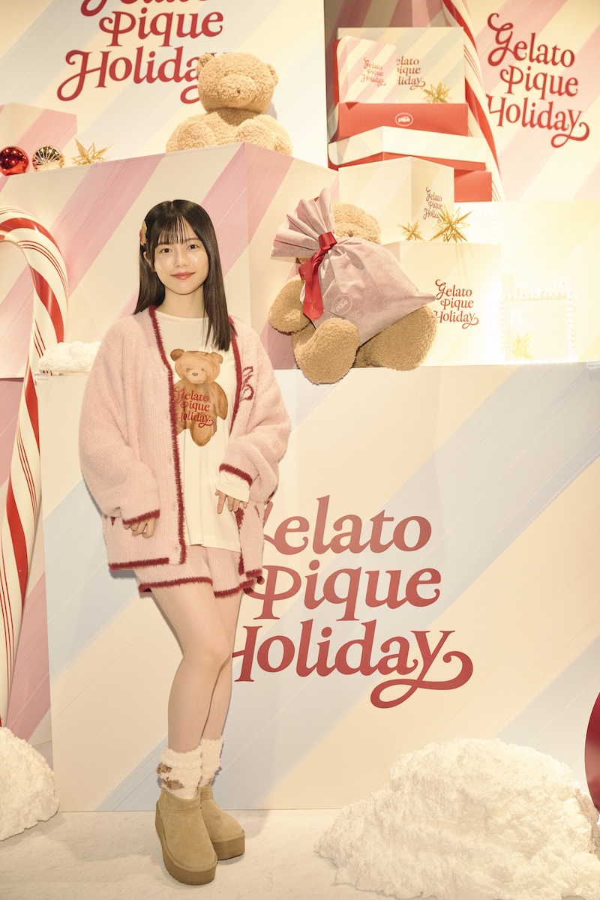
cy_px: 450
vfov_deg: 45.4
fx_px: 1075
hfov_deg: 31.2
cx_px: 300
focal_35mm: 43
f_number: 3.5
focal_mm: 43
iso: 500
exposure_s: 1/125
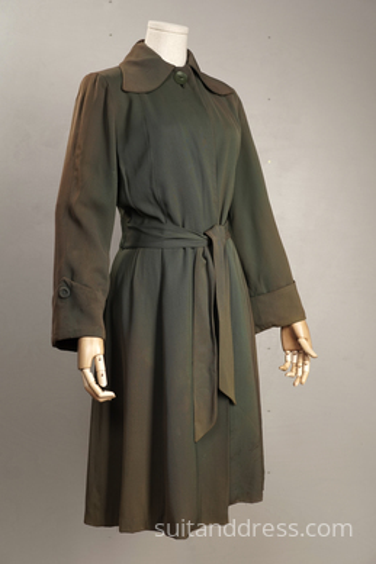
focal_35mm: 48
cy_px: 282
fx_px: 753
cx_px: 188
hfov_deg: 28.1
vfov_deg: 41.1
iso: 400
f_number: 4.5
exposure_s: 1/100
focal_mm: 32
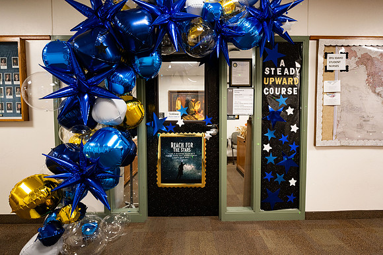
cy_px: 128
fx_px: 202
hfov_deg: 86.9
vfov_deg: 64.6
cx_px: 192
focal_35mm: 19
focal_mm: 19
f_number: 2.8
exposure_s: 1/200
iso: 640
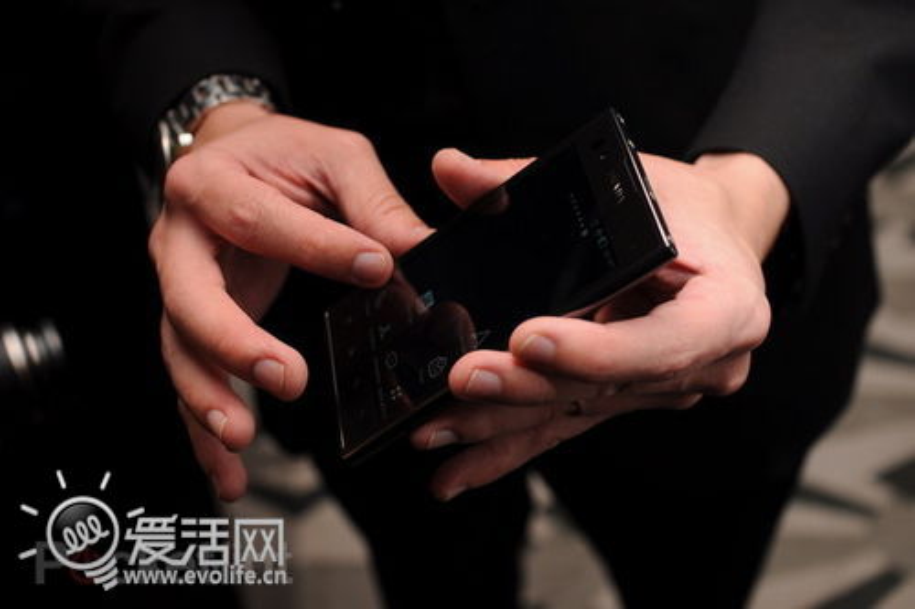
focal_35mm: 45
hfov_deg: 43.6
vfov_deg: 29.8
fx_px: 1143
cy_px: 304
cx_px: 458
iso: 200
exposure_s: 1/125
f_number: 4
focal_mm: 30
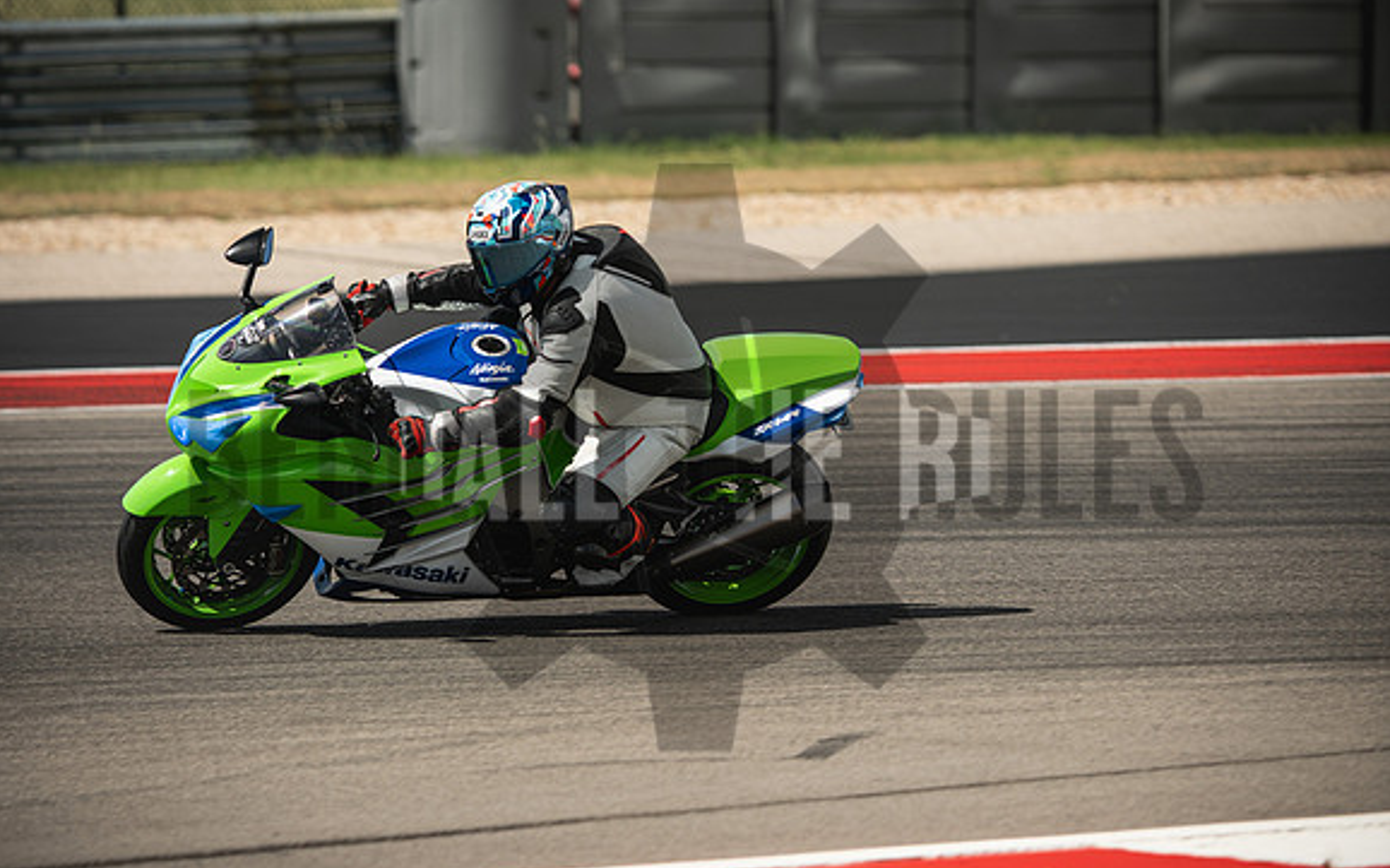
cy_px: 458
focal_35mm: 307
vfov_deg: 4.3
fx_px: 11628
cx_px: 695
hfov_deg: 6.8
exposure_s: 1/1600
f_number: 2.8
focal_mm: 200
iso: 160
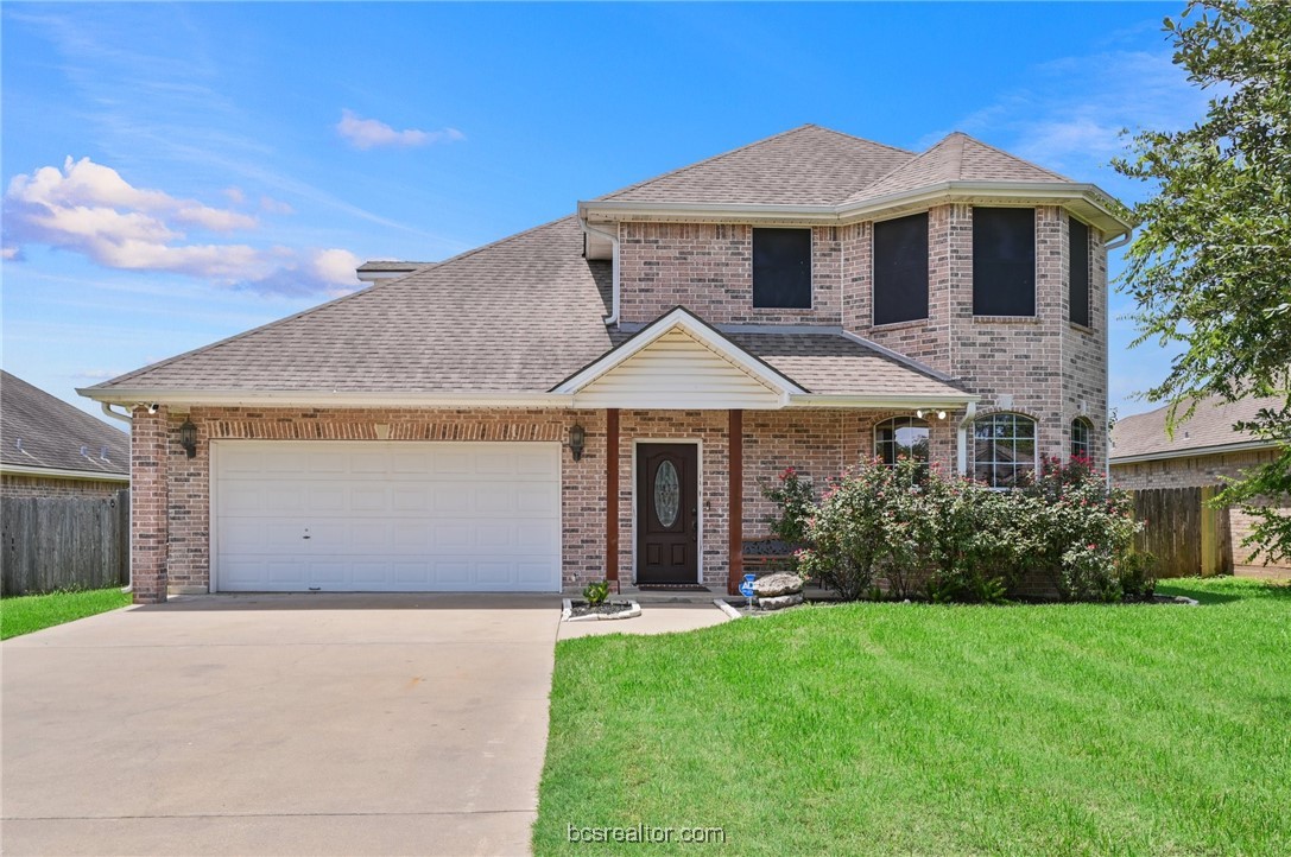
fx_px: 1039
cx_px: 646
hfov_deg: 63.7
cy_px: 428
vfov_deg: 44.9
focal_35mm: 29
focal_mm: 29
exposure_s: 1/500
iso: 250
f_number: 8
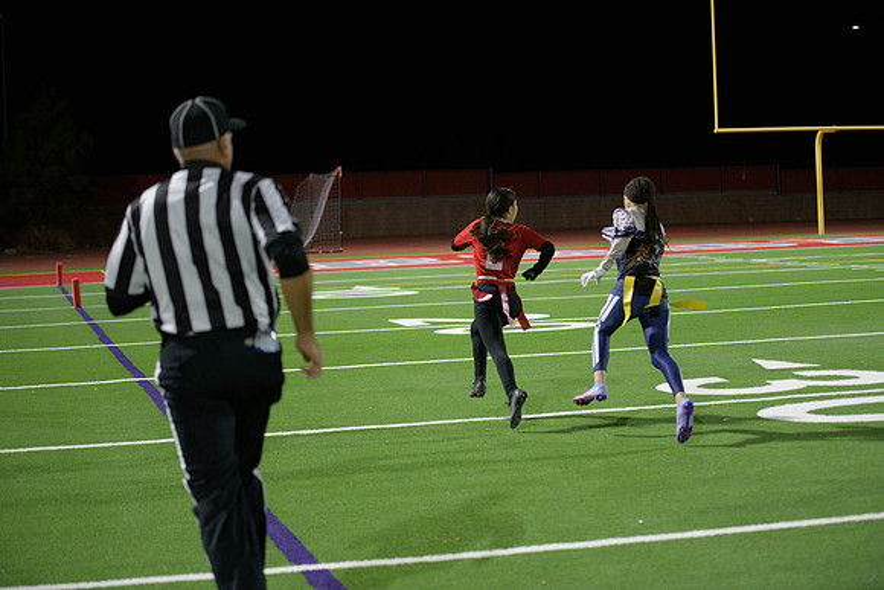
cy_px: 295
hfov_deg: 28.1
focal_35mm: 72
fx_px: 1768
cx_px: 442
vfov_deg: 18.9
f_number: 2.8
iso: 4000
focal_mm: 72
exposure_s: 1/640
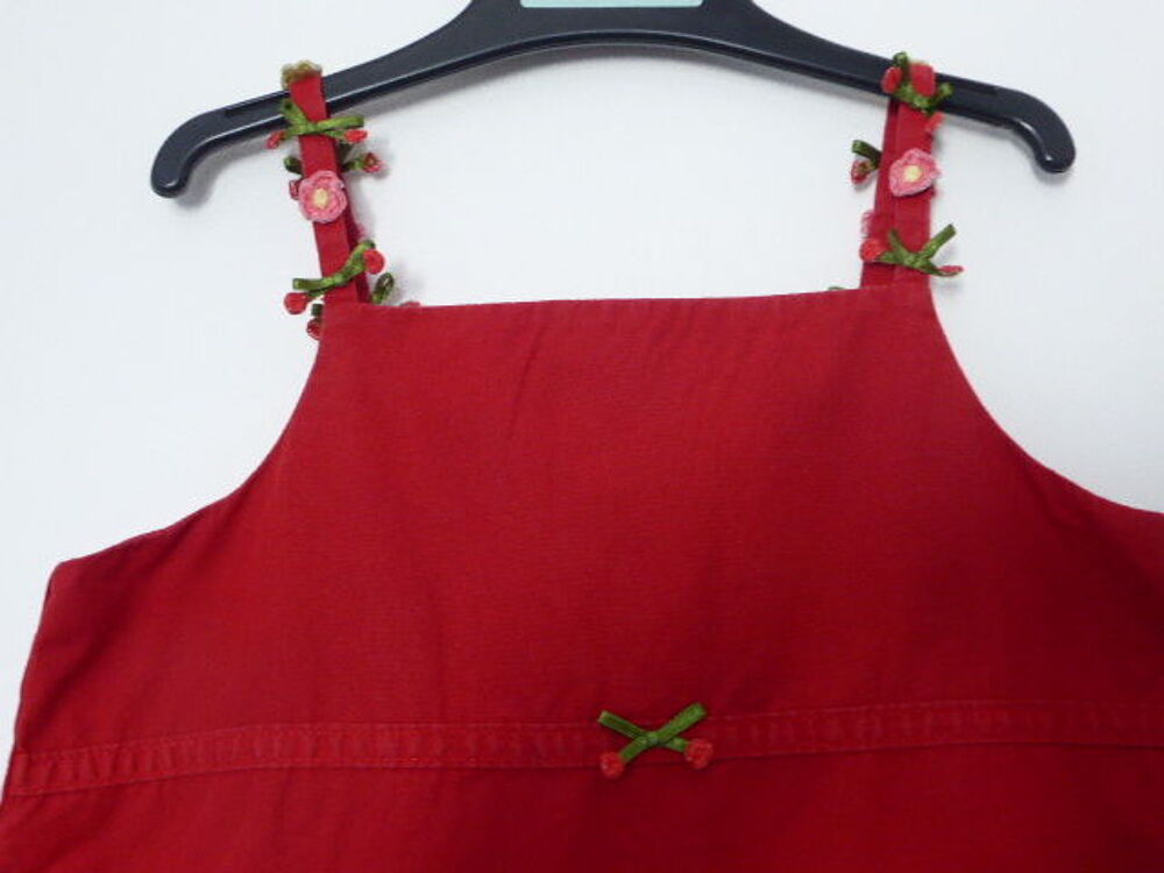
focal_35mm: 43
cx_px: 582
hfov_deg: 43.9
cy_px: 436
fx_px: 1446
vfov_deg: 33.6
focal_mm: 7.4
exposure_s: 1/15
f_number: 3.9
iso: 400
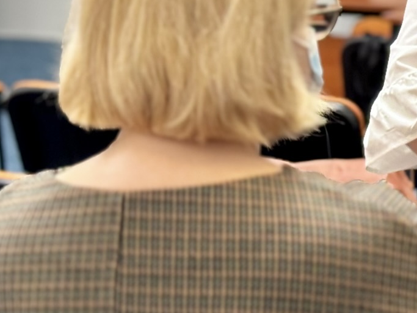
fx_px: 1734
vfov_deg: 10.1
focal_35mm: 144
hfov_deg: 13.1
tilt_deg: -4.3
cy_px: -94
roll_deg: -1.2
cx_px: 596
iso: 100
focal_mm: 6.76
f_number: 1.78
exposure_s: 1/50
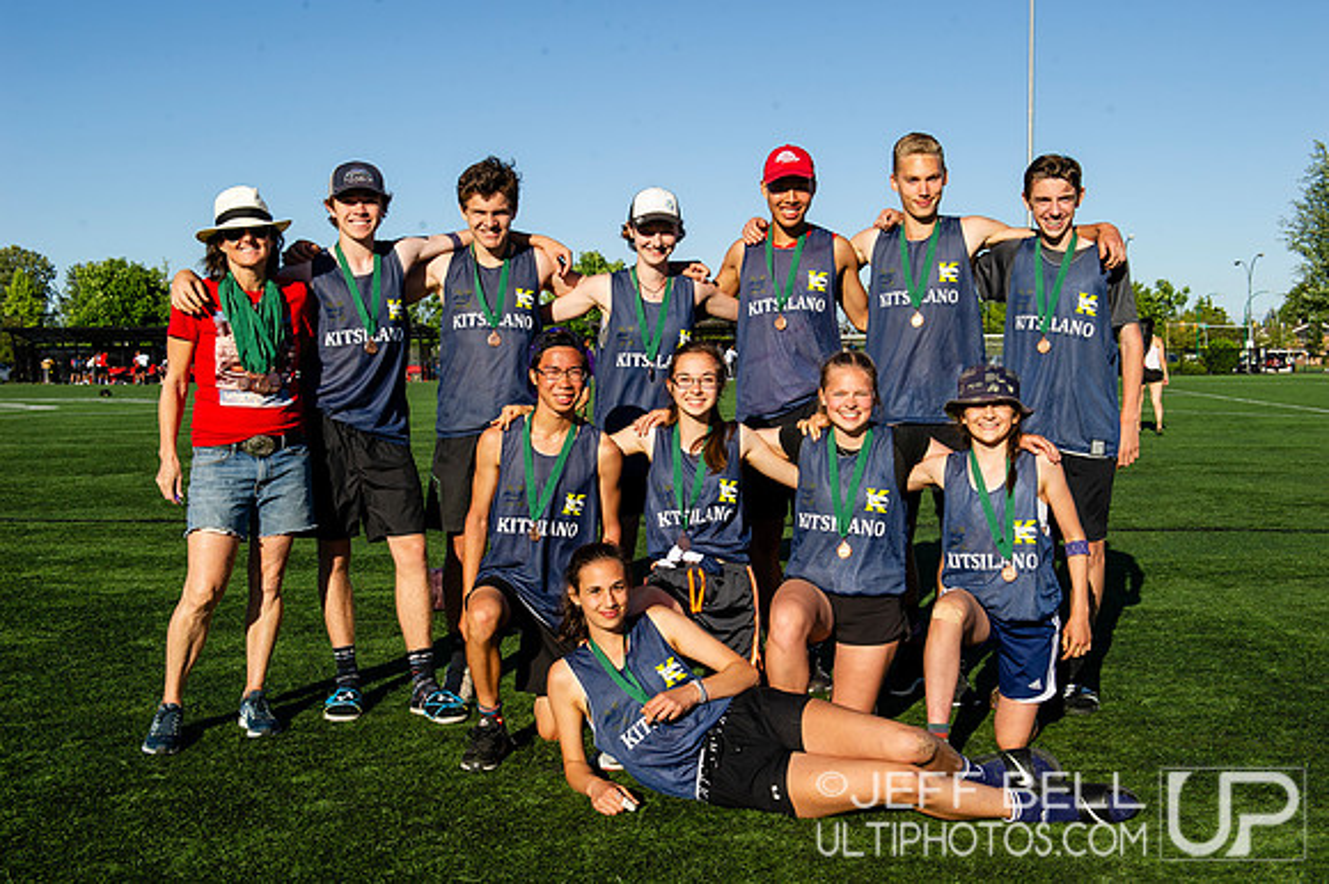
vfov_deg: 33.4
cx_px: 664
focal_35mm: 40
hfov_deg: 48.5
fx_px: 1476
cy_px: 442
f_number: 5.6
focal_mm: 40
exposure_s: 1/500
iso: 200
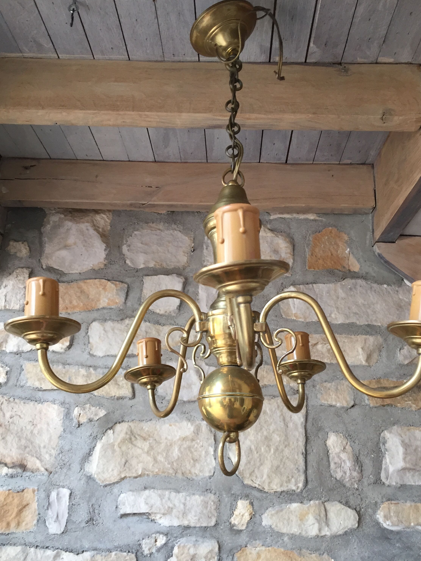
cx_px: 220
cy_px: 297
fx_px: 519
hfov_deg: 44.2
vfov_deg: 56.8
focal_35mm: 32
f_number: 2.2
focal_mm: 4.15
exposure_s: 1/33
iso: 125
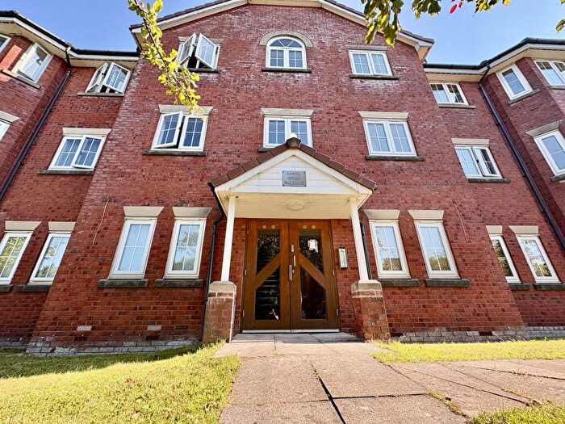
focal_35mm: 14
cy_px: 212
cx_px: 282
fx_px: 229
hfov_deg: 102.1
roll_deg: +1.1
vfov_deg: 85.7
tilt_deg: +24.0
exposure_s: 1/301
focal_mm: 2.22
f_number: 2.2
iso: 40
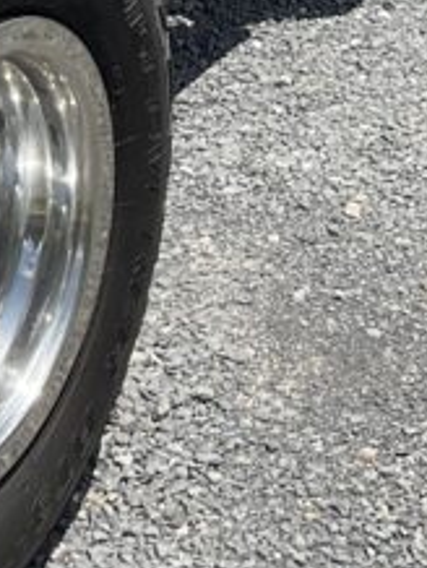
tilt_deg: -15.8
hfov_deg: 10.9
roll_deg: -1.2
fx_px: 2232
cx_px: 128
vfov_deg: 13.9
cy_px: -188
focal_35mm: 136
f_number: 1.8
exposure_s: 1/1412
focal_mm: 3
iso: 16
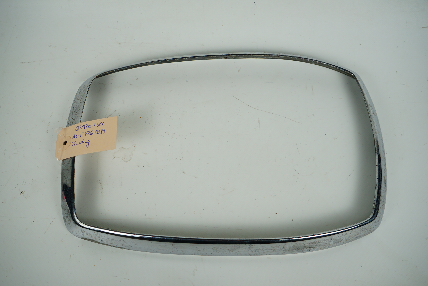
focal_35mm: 37
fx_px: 440
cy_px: 143
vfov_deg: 35.9
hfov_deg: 51.9
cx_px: 214
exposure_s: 1/200
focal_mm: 37
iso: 200
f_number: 7.1
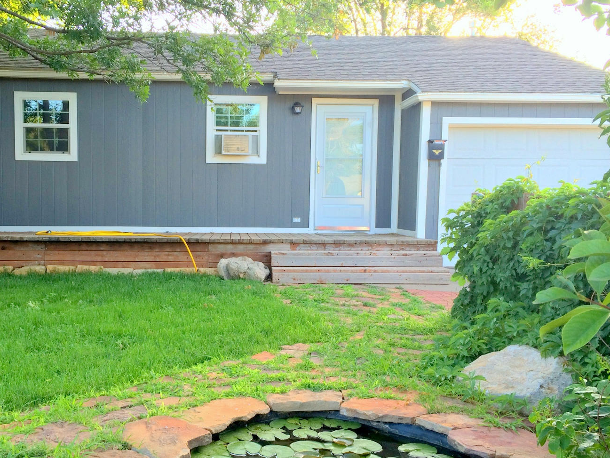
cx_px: 244
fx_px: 652
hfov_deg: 49.8
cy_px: 253
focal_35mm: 37
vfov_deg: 38.6
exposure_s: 1/120
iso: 40
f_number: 2.2
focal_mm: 4.12
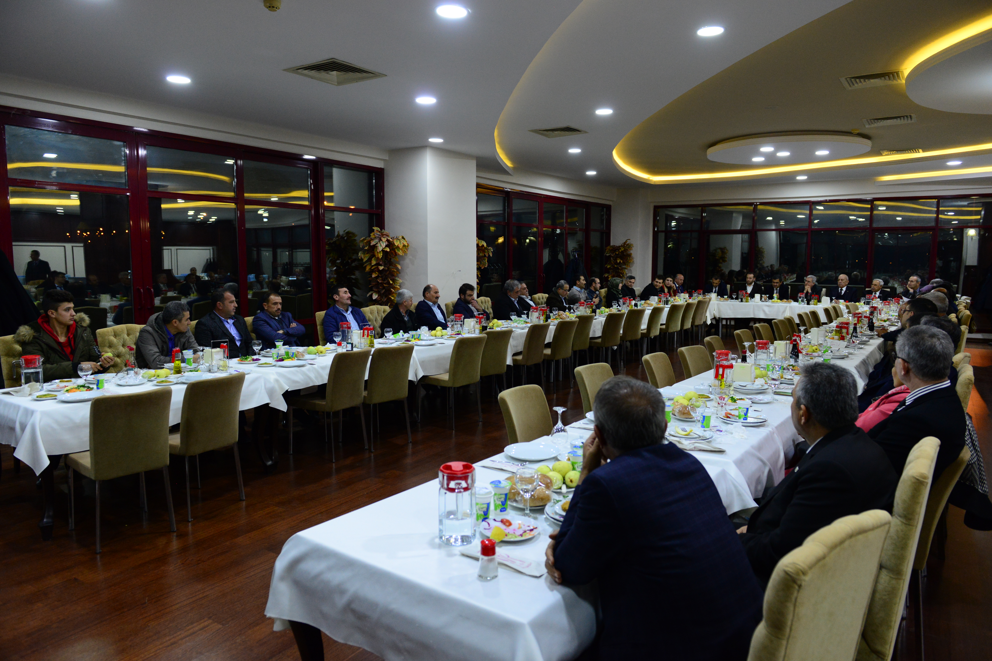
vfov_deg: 53.1
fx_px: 661
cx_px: 496
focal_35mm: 24
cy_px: 330
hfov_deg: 73.7
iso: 2000
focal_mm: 24
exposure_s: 1/60
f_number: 4
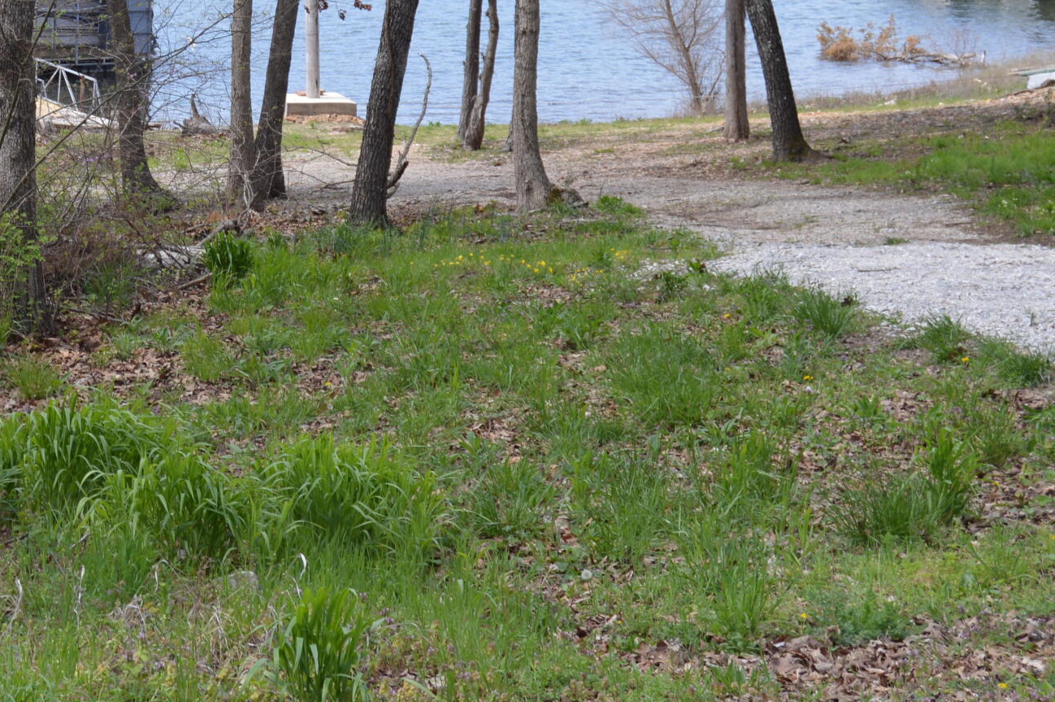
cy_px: 48
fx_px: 3045
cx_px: 70
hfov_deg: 19.2
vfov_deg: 13.0
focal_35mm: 104
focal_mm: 30
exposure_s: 1/160
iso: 100
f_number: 5.6
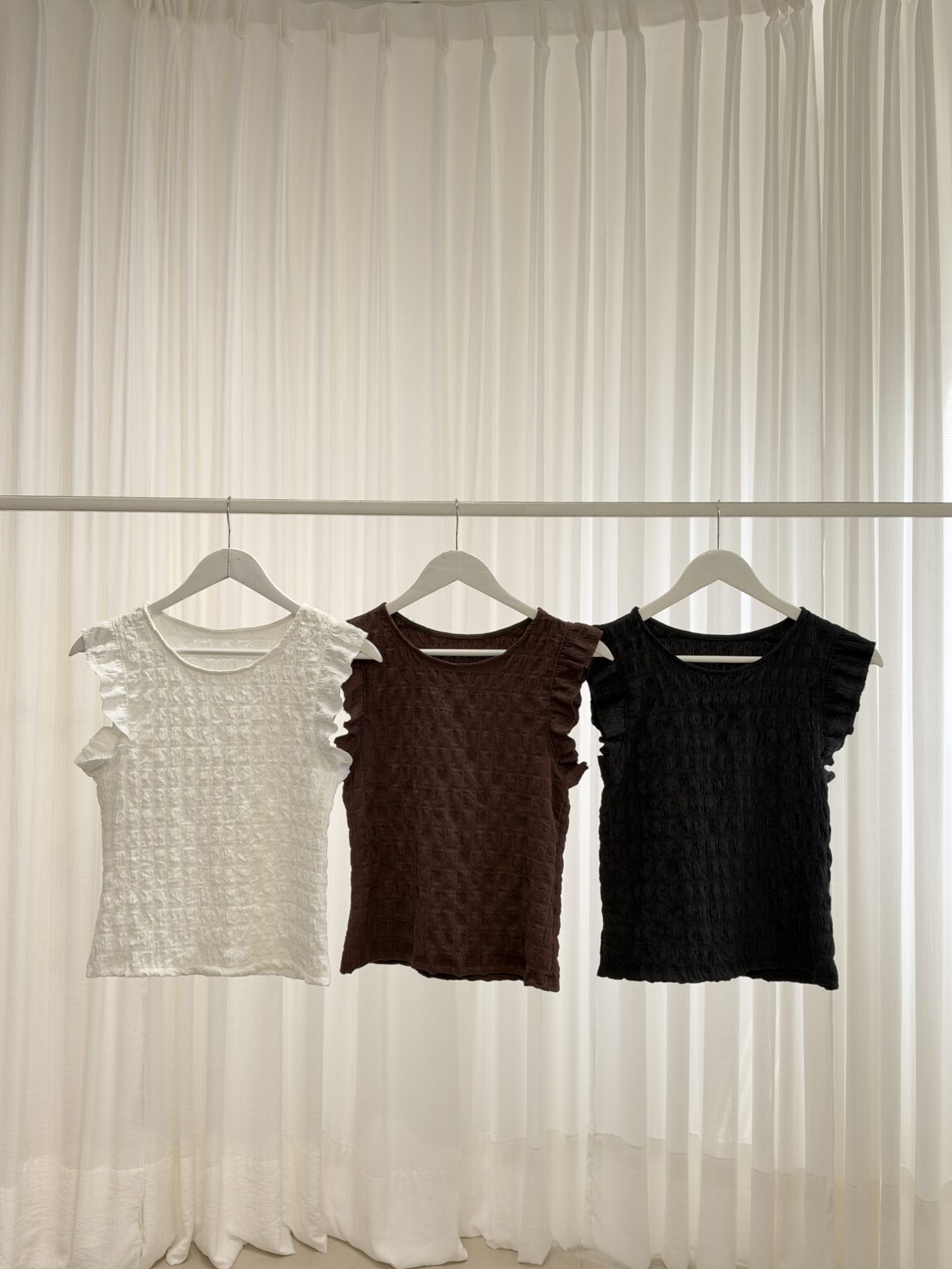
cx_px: 463
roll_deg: -0.7
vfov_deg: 54.0
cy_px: 643
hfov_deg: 41.8
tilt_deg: +1.8
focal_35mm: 34
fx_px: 1247
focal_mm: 6.93
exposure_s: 1/121
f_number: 1.8
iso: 125
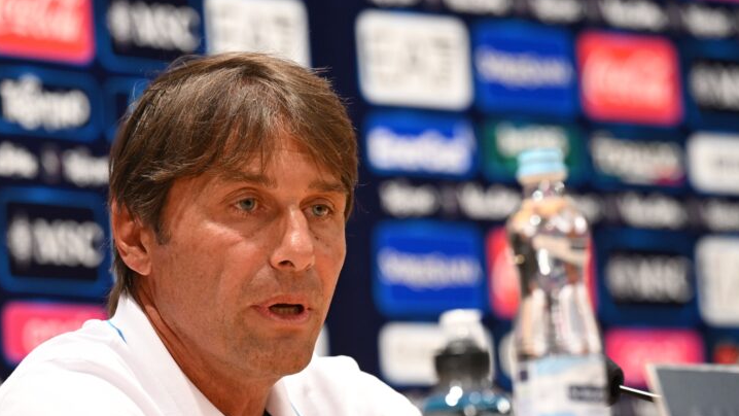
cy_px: 326
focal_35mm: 284
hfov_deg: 7.6
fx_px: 5565
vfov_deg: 4.3
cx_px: 357
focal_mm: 190
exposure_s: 1/200
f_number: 4
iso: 3200
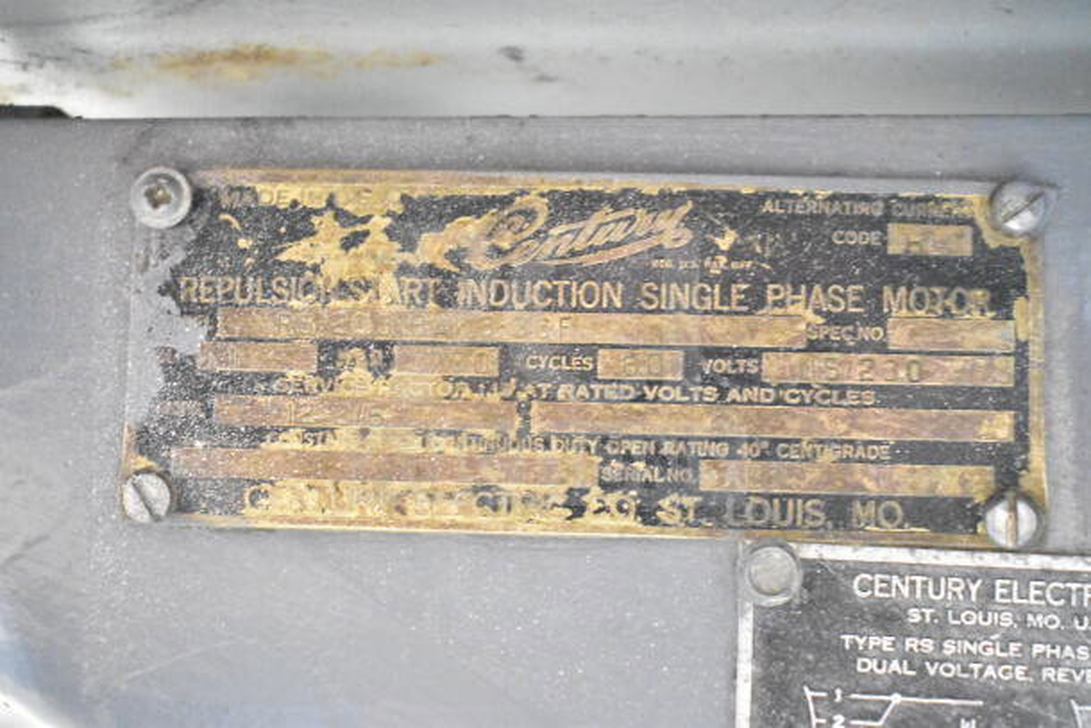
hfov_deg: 37.8
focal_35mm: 52
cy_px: 364
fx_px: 1591
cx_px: 546
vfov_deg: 25.8
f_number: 4.5
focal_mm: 35
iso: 25600
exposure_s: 1/30
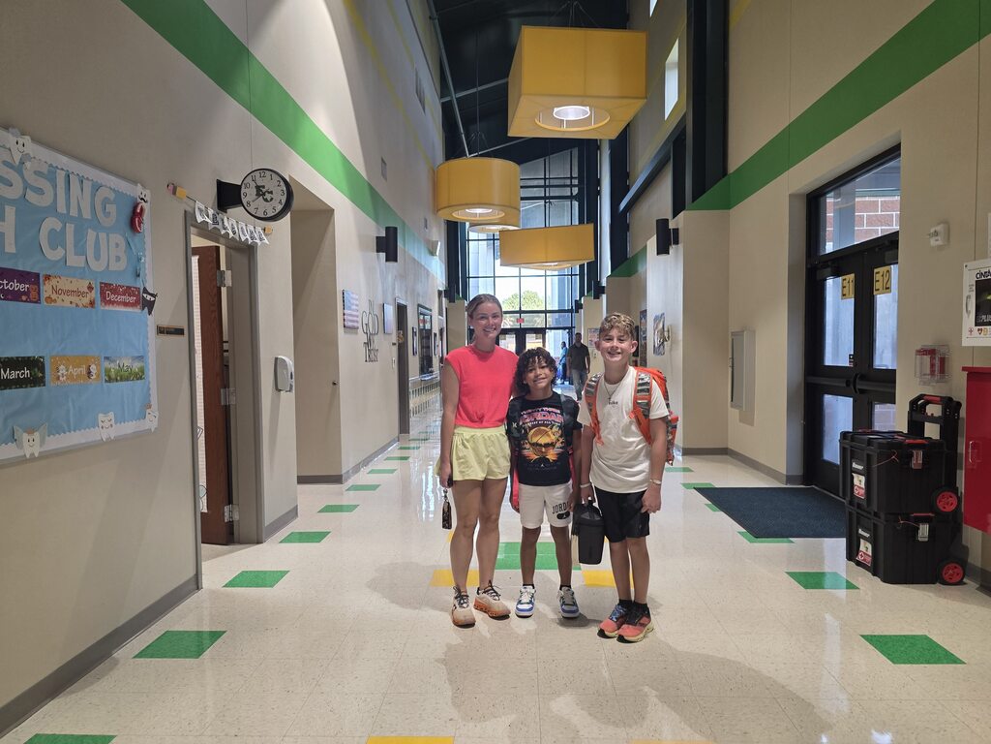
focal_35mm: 23
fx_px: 658
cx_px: 496
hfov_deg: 73.9
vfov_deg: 58.9
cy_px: 372
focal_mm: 6.3
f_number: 1.7
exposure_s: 1/120
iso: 160
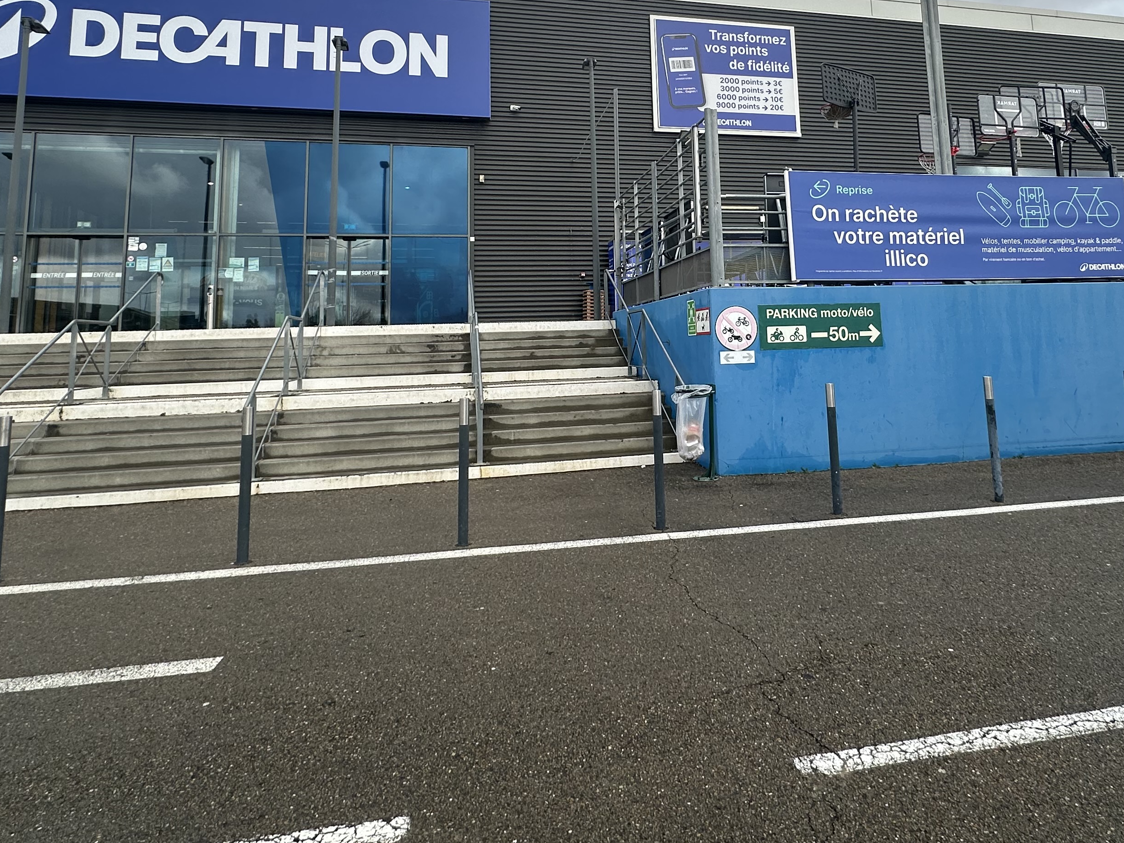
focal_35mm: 23
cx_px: 639
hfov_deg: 73.5
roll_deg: +1.7
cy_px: 249
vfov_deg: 56.9
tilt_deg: +7.8
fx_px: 747
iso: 40
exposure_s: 1/744
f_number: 2.2
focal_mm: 2.22
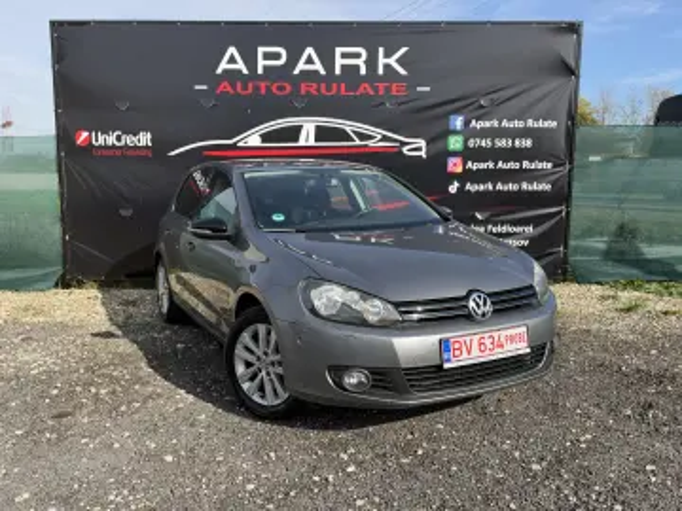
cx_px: 341
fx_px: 571
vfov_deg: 48.2
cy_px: 256
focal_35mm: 29
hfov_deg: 61.7
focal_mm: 6.93
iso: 64
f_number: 1.8
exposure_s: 1/2342
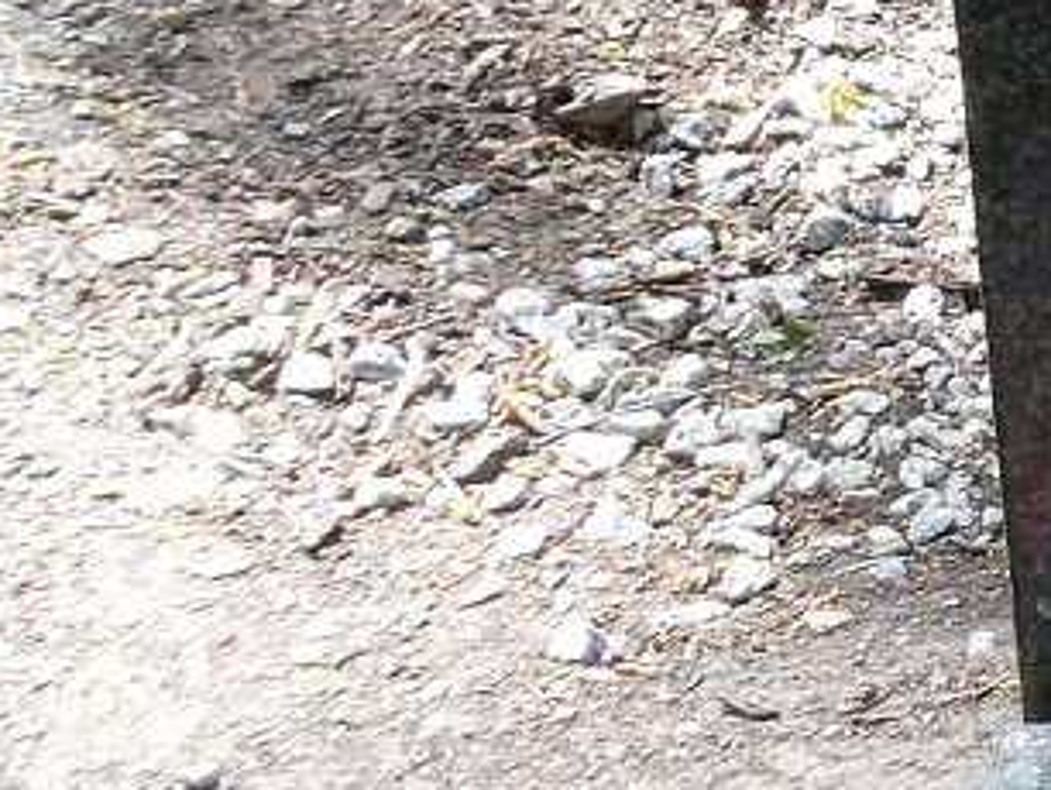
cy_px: -168
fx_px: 5561
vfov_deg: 8.0
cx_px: 2109
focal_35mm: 183
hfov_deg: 10.0
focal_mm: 6.3
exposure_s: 1/100
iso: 80
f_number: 3.7
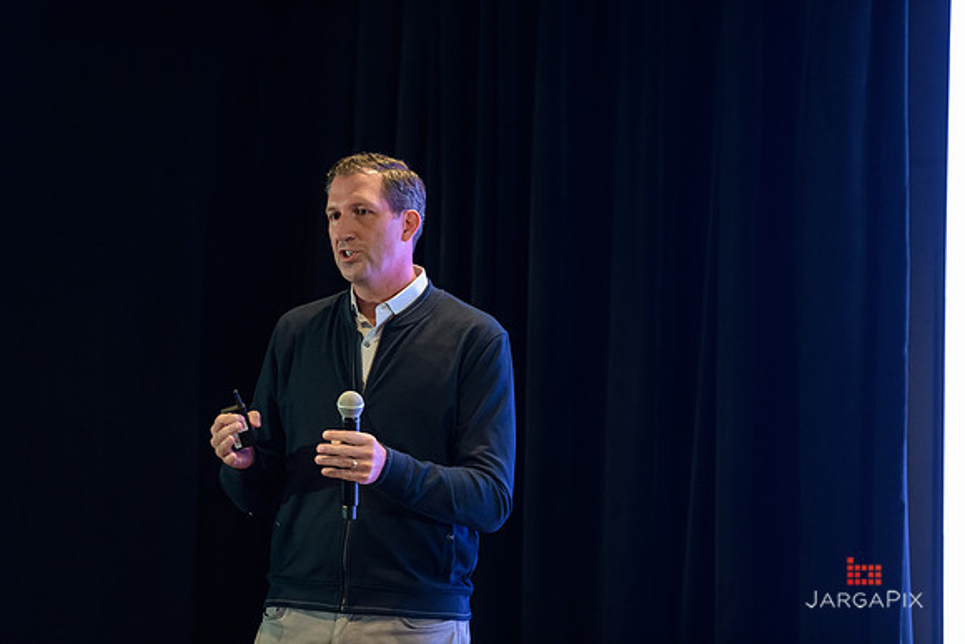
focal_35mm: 175
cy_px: 322
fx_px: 4692
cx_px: 482
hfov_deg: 11.7
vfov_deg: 7.9
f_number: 3.2
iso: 3200
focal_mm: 175
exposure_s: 1/200
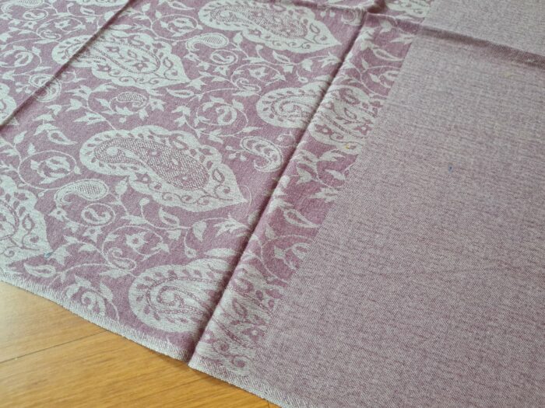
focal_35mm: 26
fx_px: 409
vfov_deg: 53.1
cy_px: 204
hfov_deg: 67.3
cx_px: 272
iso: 250
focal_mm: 5.4
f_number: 1.8
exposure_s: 1/40
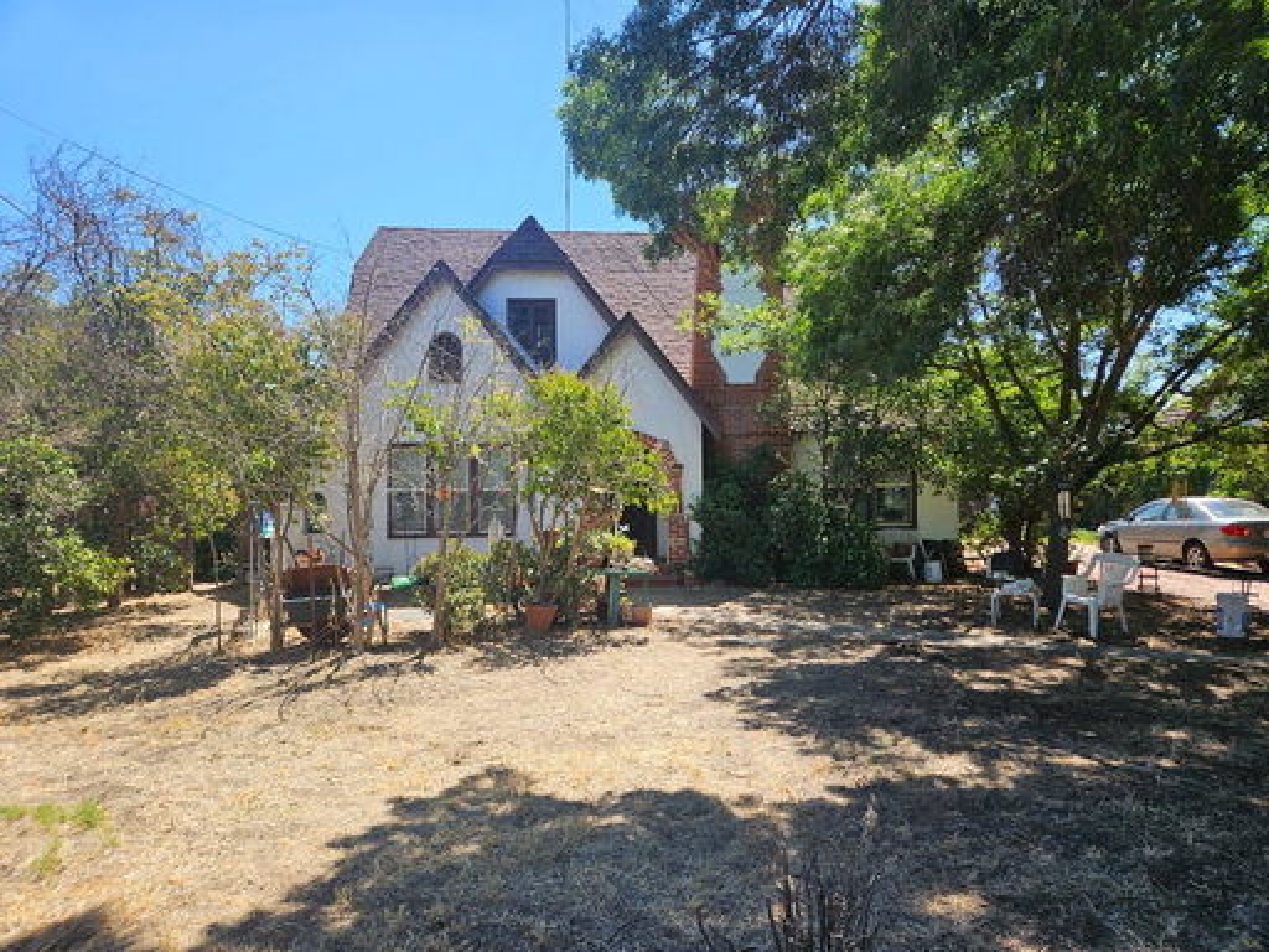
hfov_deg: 73.9
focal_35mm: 23
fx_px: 843
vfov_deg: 58.9
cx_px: 634
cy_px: 476
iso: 25
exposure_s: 1/736
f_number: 1.8
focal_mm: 5.4
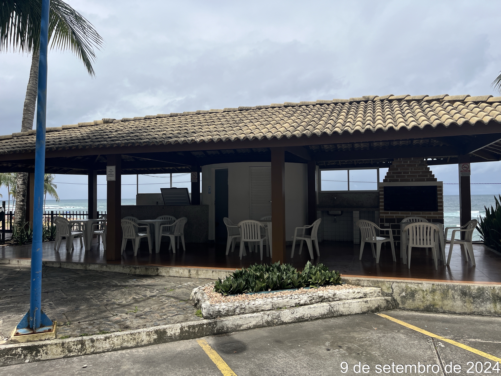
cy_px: 188
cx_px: 250
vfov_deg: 53.1
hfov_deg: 67.3
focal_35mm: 26
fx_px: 376
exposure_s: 1/5556
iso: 50
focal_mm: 5.1
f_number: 1.6
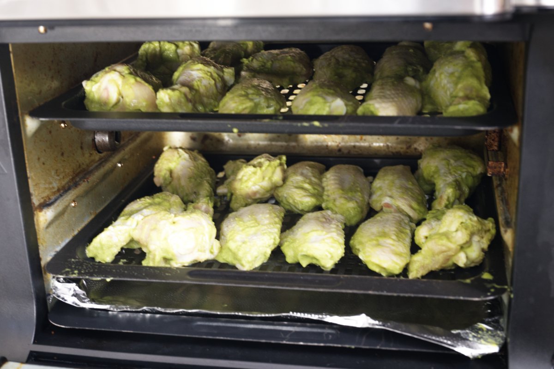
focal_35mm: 53
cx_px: 277
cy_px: 184
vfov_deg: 25.5
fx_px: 815
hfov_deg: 37.5
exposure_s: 1/13
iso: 1000
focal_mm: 53
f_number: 8
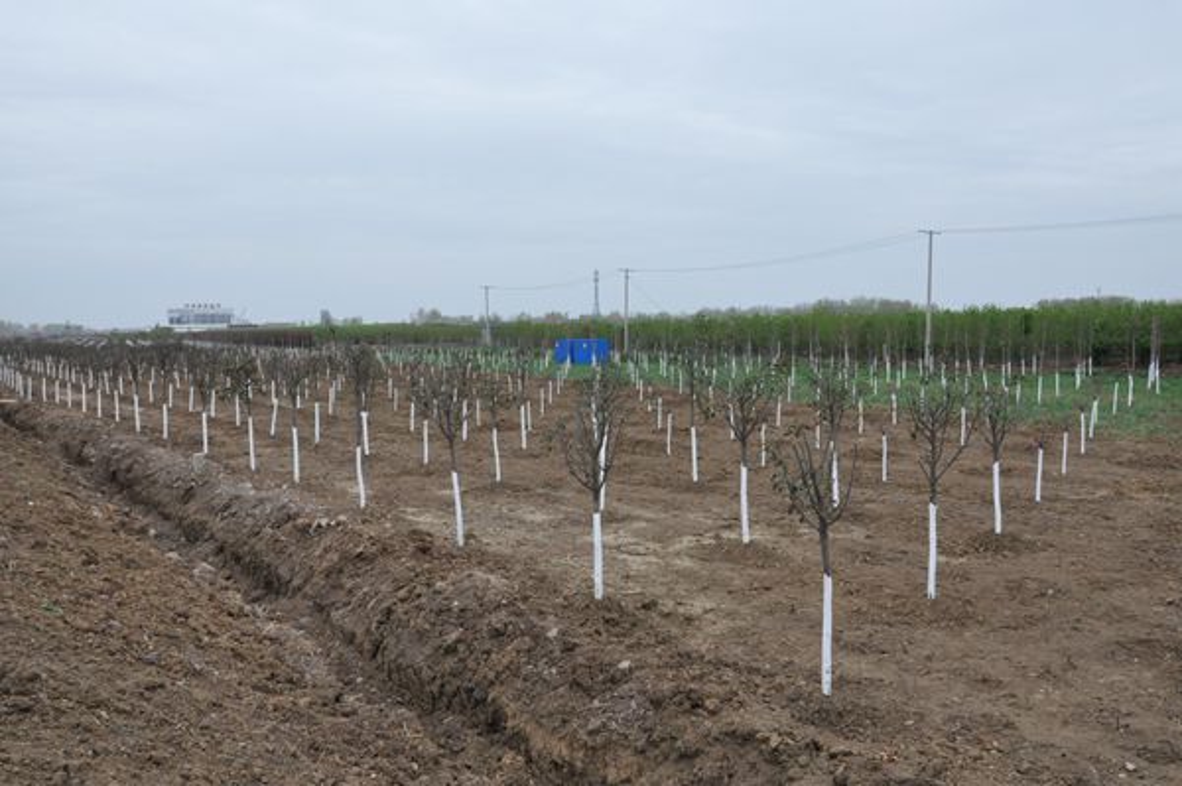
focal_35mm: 32
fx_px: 1033
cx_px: 591
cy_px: 393
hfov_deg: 59.5
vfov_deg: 41.6
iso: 1250
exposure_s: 1/640
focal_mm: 21
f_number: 13
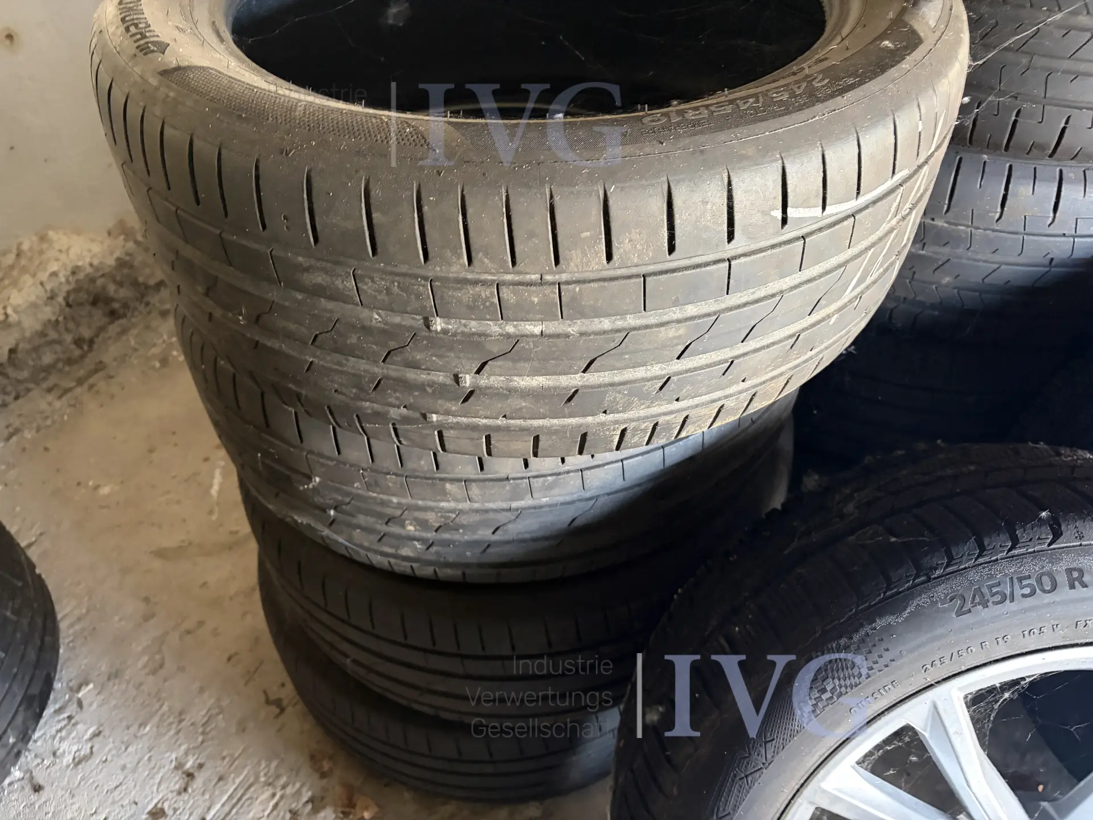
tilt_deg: -44.5
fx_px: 821
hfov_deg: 67.3
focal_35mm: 26
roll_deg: +3.2
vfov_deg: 53.1
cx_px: 546
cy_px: 410
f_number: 1.6
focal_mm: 5.96
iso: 640
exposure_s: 1/34
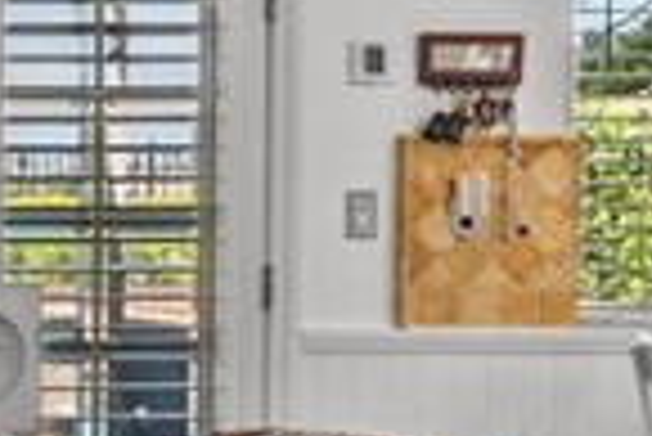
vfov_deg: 13.9
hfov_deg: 15.7
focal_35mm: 99
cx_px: -701
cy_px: 205
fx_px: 1795
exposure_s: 1/1.25
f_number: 9
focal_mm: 14
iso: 100
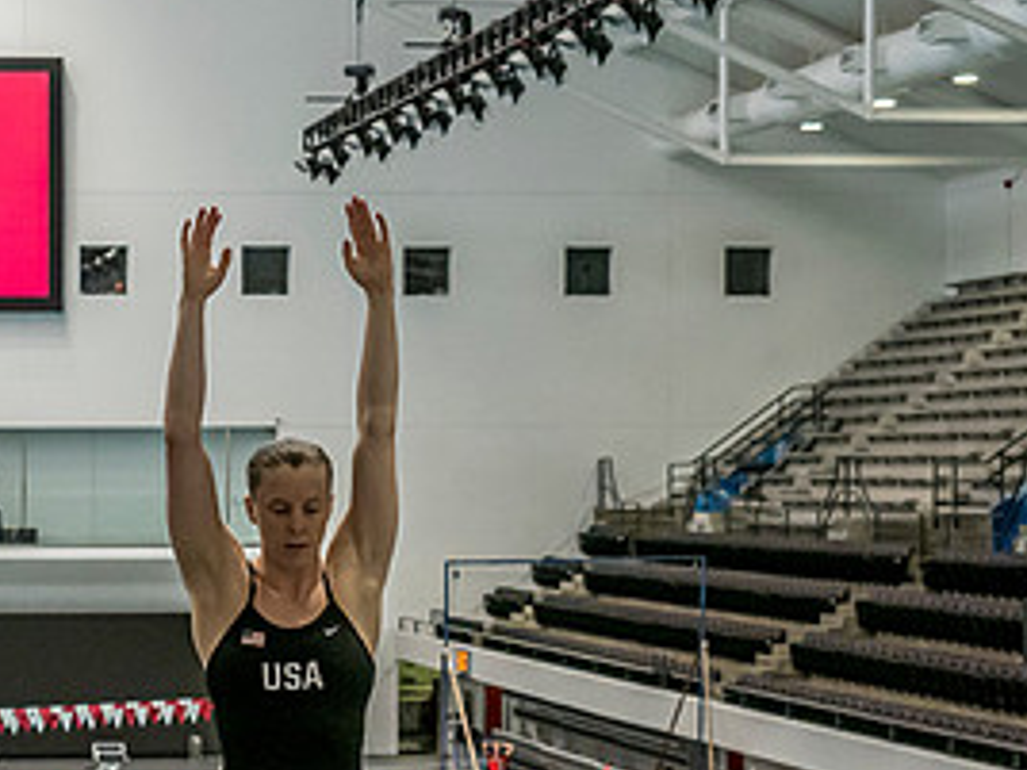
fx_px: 3857
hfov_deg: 14.9
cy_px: 623
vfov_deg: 11.4
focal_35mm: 130
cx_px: -38
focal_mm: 30
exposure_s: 1/800
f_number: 3.2
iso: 1600
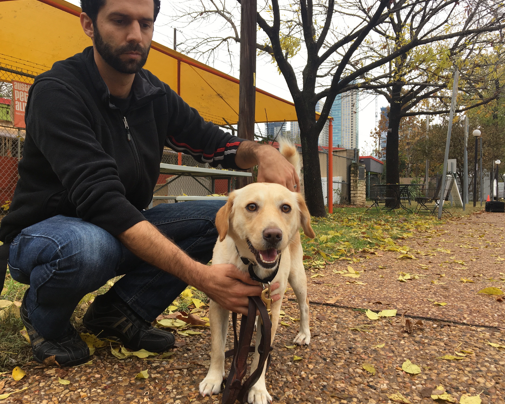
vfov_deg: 47.1
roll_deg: +1.0
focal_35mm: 31
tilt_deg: +0.7
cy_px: 199
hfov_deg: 57.2
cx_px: 263
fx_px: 463
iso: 25
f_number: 2.2
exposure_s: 1/214
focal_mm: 4.15
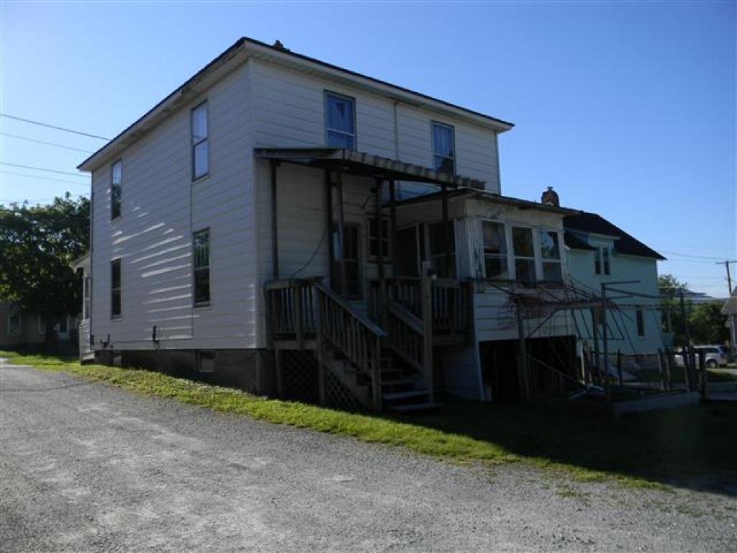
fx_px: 596
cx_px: 368
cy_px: 276
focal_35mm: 28
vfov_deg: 49.7
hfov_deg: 63.4
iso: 80
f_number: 7
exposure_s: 1/228
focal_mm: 5
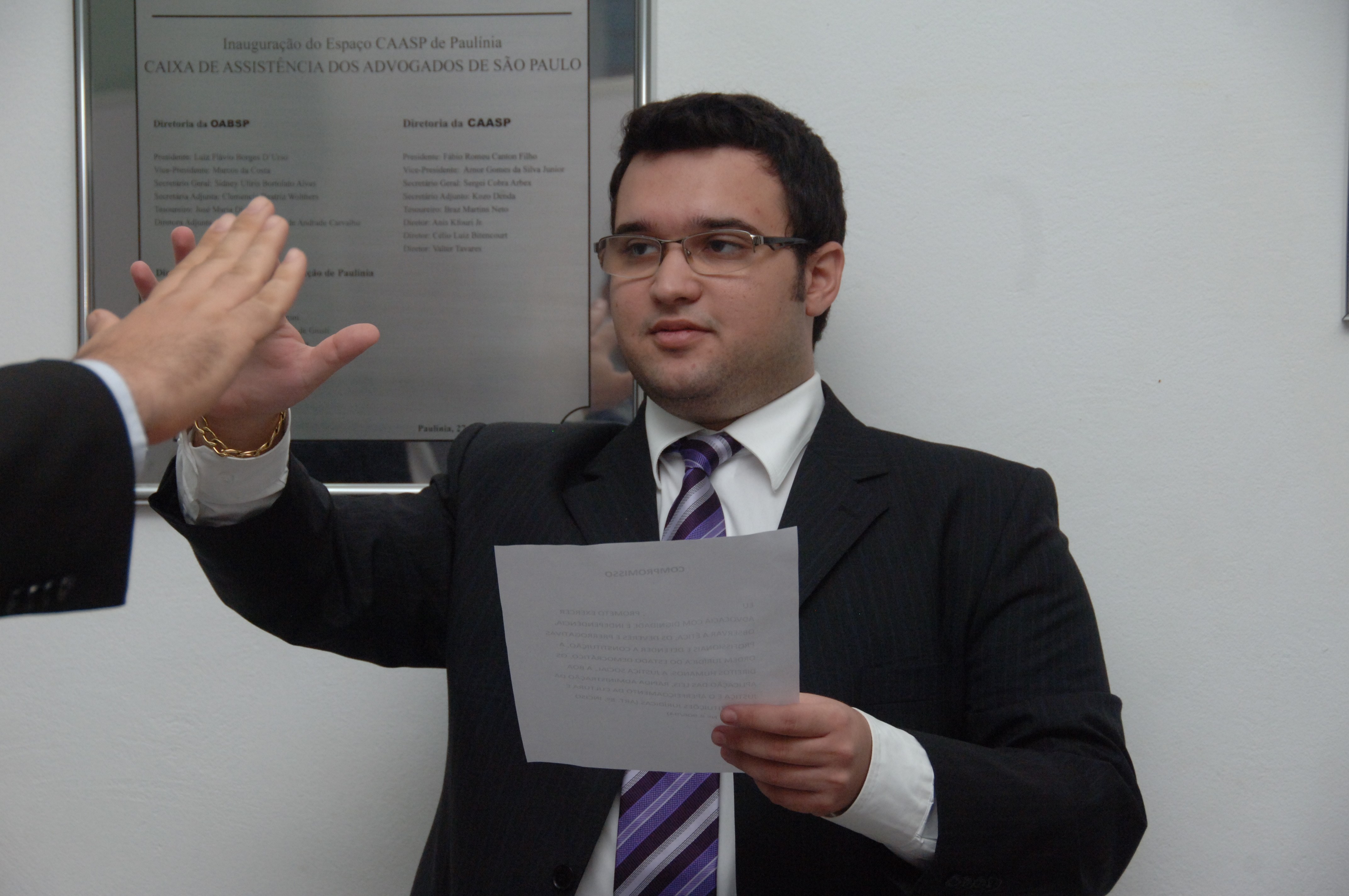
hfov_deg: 19.5
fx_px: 3930
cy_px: 448
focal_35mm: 105
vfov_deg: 13.0
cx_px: 674
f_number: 6.3
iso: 800
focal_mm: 70
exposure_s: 1/200
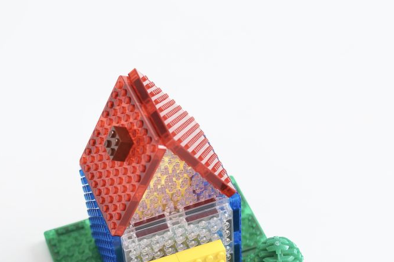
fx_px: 1027
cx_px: 171
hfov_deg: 21.7
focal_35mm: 94
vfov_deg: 14.5
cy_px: 217
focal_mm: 35
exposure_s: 1/100
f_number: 3.2
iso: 100
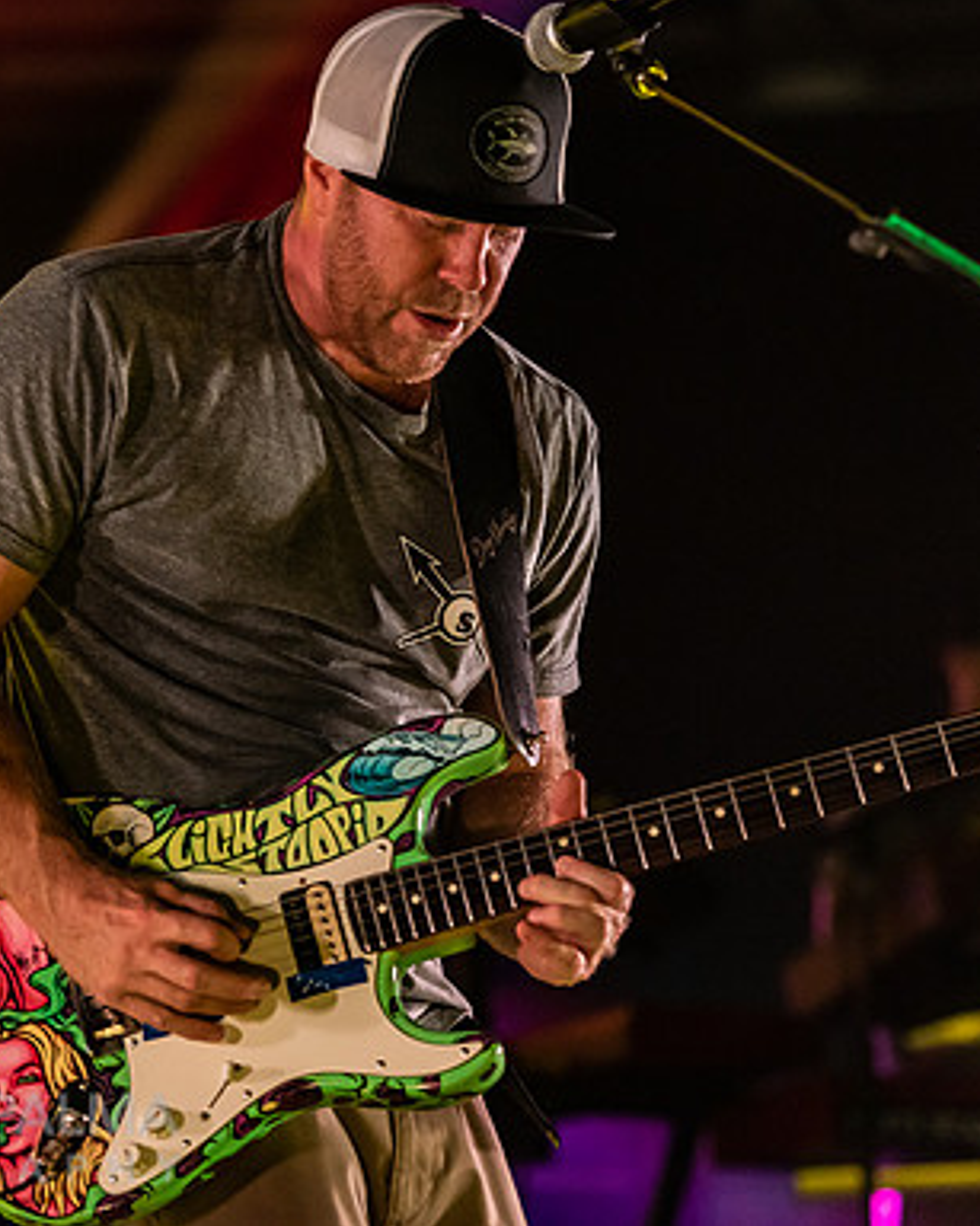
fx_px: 6275
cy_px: 611
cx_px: 396
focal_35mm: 173
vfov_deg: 11.2
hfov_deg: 8.9
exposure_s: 1/160
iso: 2000
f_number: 2.8
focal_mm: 122
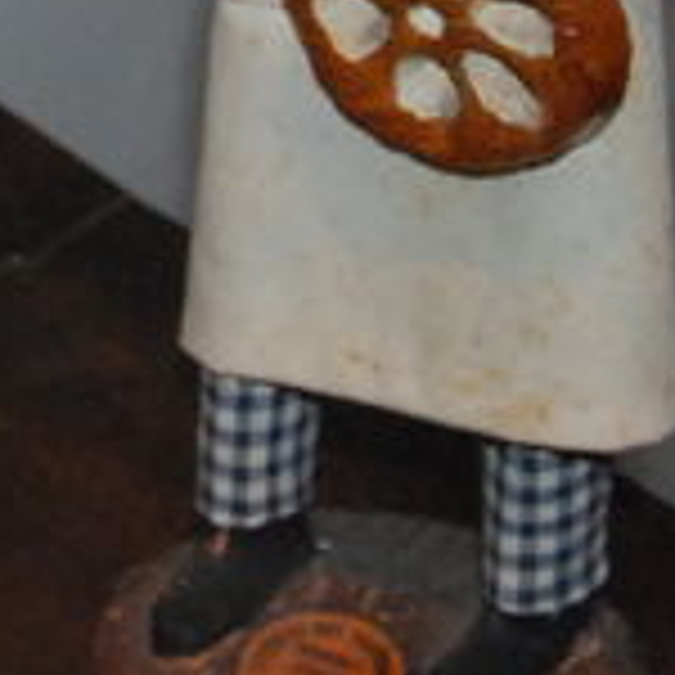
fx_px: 4876
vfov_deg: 7.8
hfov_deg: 7.8
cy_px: -250
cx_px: -220
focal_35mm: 221
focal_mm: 26
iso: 1600
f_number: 5.6
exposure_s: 1/60
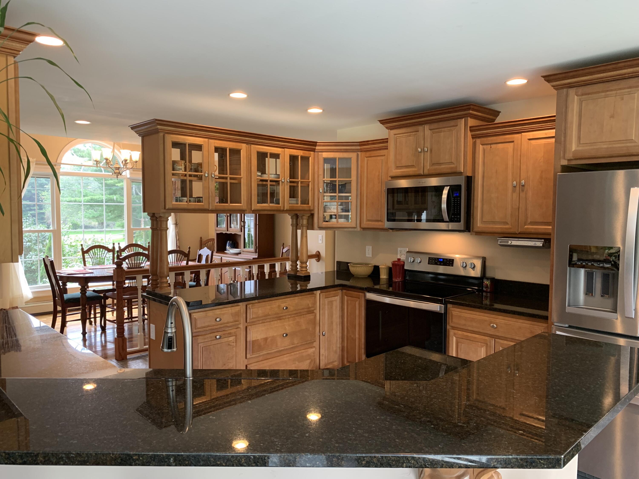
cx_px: 320
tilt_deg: -2.2
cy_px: 240
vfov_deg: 53.1
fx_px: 480
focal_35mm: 26
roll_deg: -1.1
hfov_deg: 67.3
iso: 100
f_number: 1.8
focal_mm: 4.25
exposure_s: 1/60
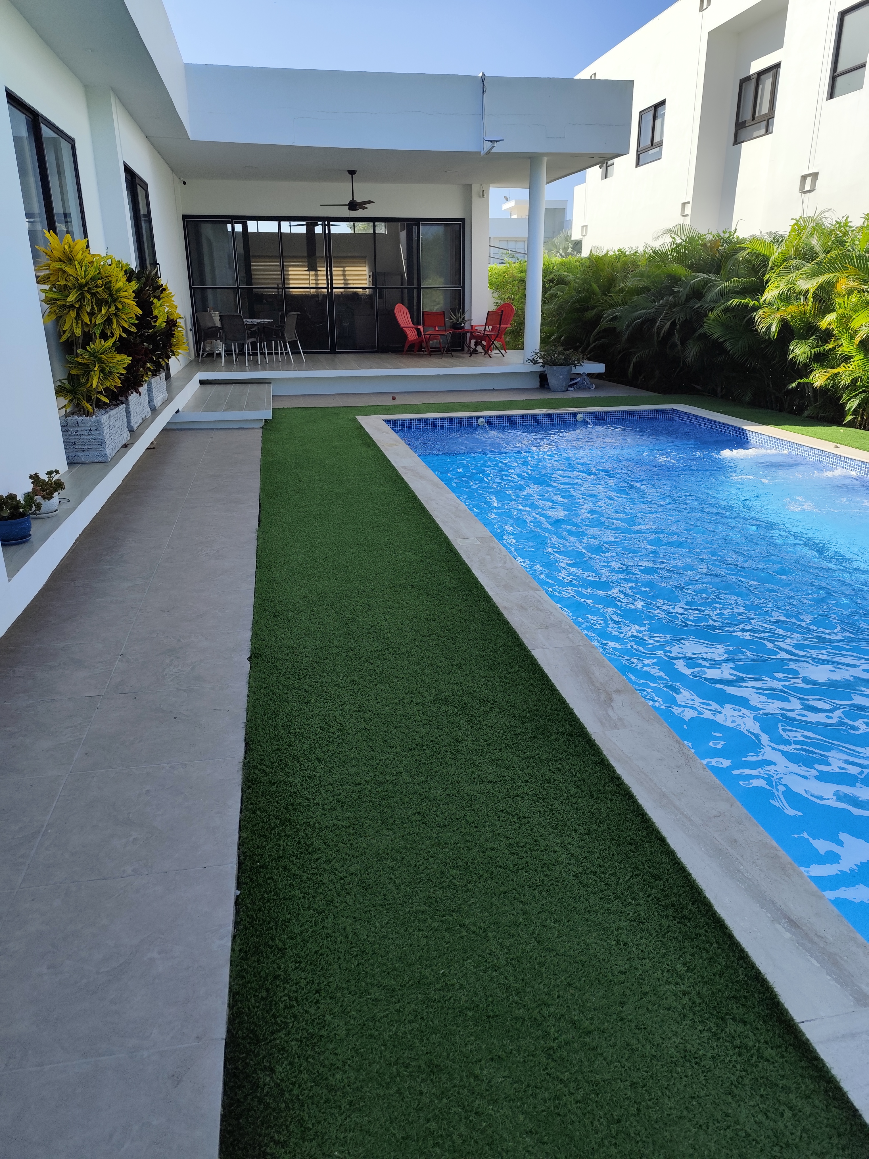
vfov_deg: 73.9
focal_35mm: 23
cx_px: 434
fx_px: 770
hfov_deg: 58.9
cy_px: 580
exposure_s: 1/1301
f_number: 1.65
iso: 50
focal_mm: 6.19
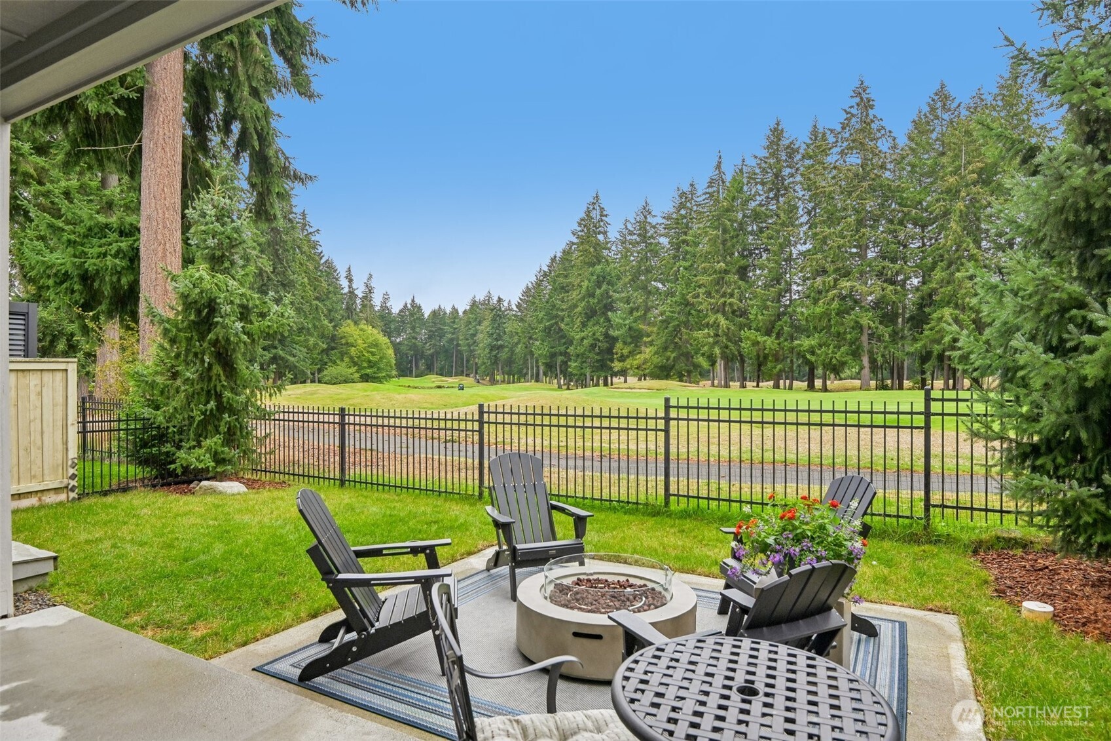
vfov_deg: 61.9
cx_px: 556
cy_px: 370
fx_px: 617
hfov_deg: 84.0
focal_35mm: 20
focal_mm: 20
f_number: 8
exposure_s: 1/320
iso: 400
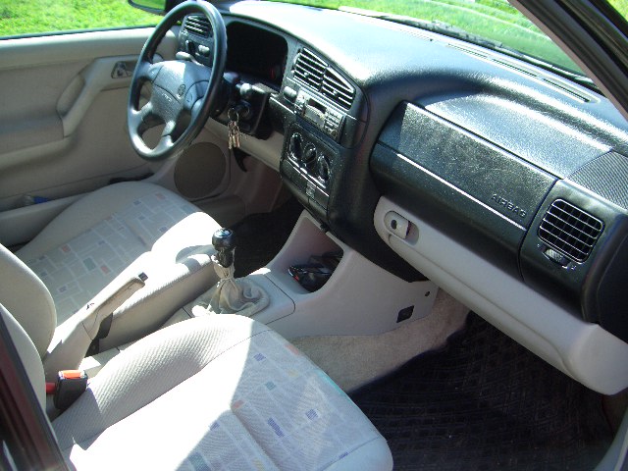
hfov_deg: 47.9
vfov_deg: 36.8
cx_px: 314
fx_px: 708
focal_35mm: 39
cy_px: 236
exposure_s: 1/125
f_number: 2.8
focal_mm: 8
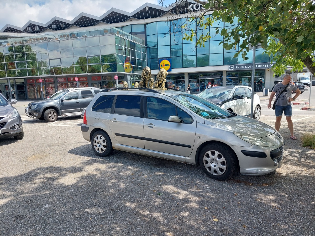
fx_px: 218
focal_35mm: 24
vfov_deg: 56.8
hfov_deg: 71.6
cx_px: 158
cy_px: 118
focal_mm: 5.23
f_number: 1.8
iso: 40
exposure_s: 1/779
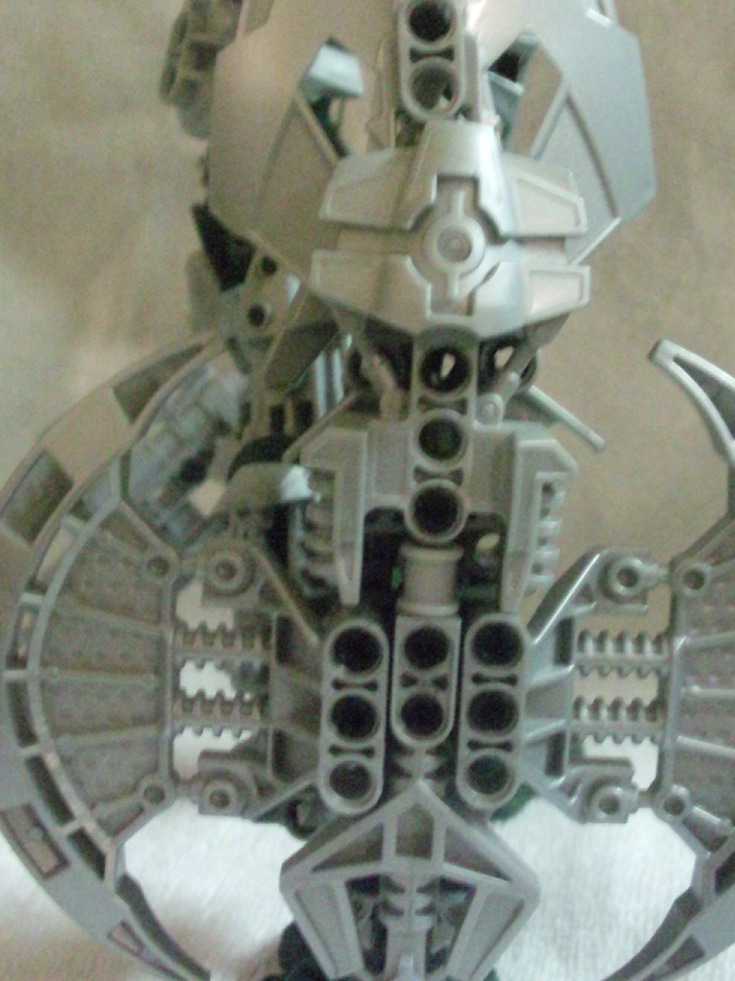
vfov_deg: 36.7
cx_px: 425
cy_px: 401
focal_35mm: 52
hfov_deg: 28.0
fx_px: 1472
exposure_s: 1/19
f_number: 3.1
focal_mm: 6.3
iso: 1600
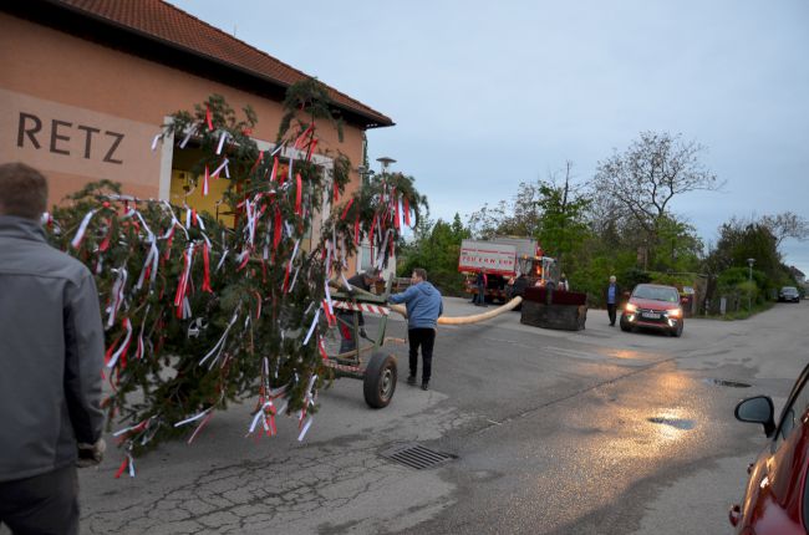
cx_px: 404
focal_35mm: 27
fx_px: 605
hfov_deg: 67.5
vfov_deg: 47.7
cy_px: 268
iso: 800
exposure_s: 1/50
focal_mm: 18
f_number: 3.5
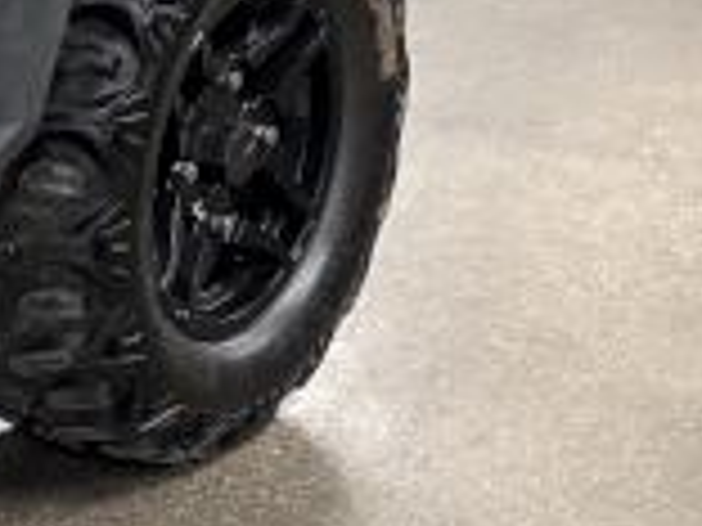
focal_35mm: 133
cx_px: -626
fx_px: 2697
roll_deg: +2.5
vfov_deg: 11.1
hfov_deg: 13.1
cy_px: 243
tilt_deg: -21.2
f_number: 1.6
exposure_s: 1/60
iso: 500
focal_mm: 5.96
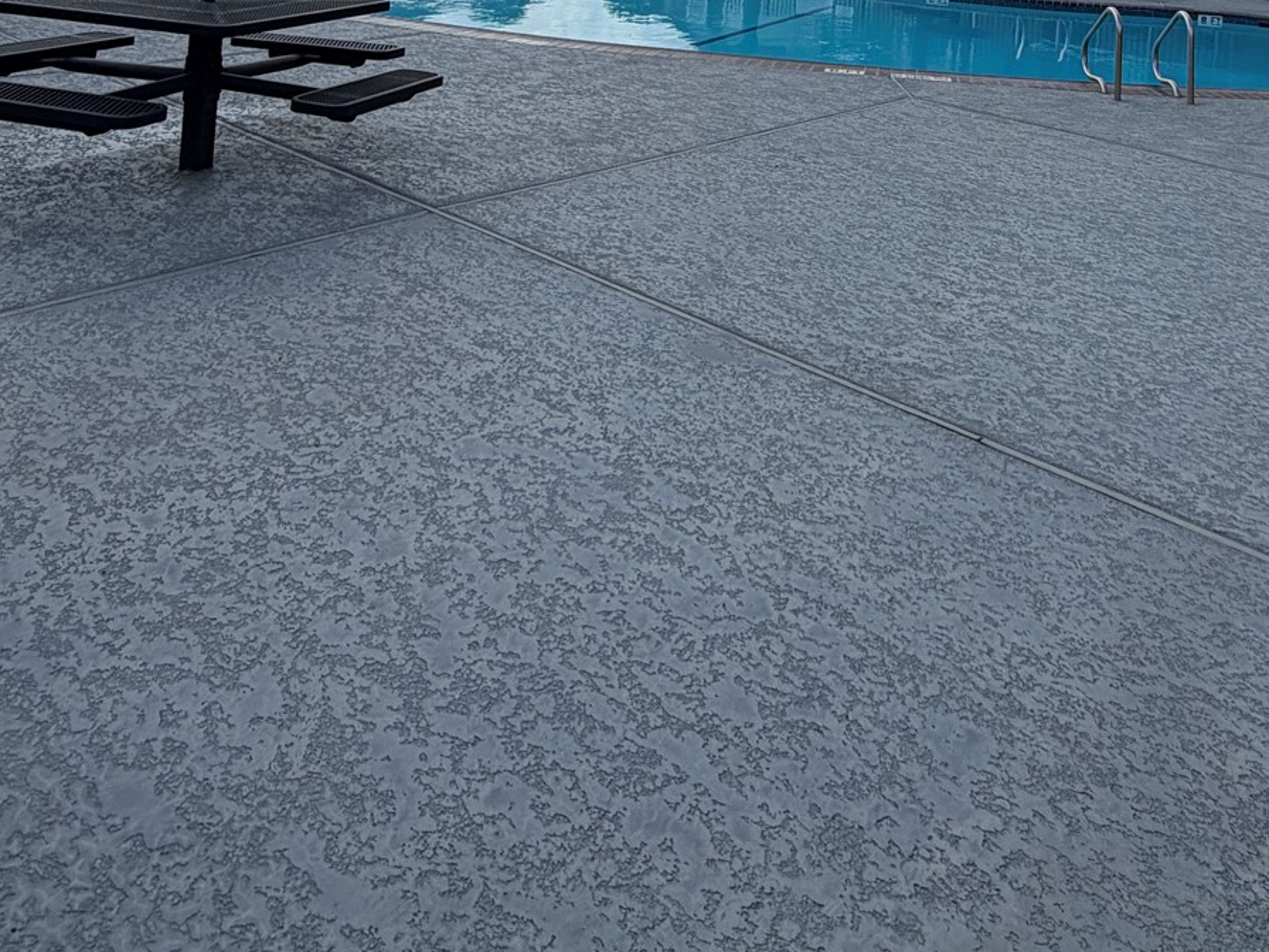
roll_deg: -3.3
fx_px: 1173
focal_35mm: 32
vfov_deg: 37.0
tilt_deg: -2.0
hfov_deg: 55.5
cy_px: -101
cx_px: 860
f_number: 2.2
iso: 20
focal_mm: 2.22
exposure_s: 1/1145
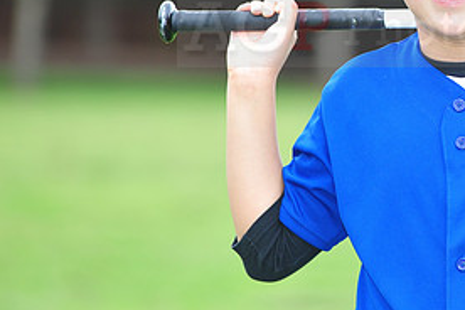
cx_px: 460
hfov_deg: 4.9
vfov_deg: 3.3
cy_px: 17
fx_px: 5425
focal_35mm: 420
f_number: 5
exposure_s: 1/320
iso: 400
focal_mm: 200
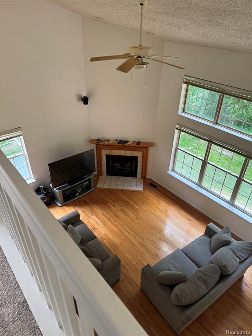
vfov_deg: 71.6
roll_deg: -0.4
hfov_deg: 56.8
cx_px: 126
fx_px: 233
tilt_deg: -34.7
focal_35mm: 24
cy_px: 168
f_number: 1.78
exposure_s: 1/121
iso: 160
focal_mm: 6.76
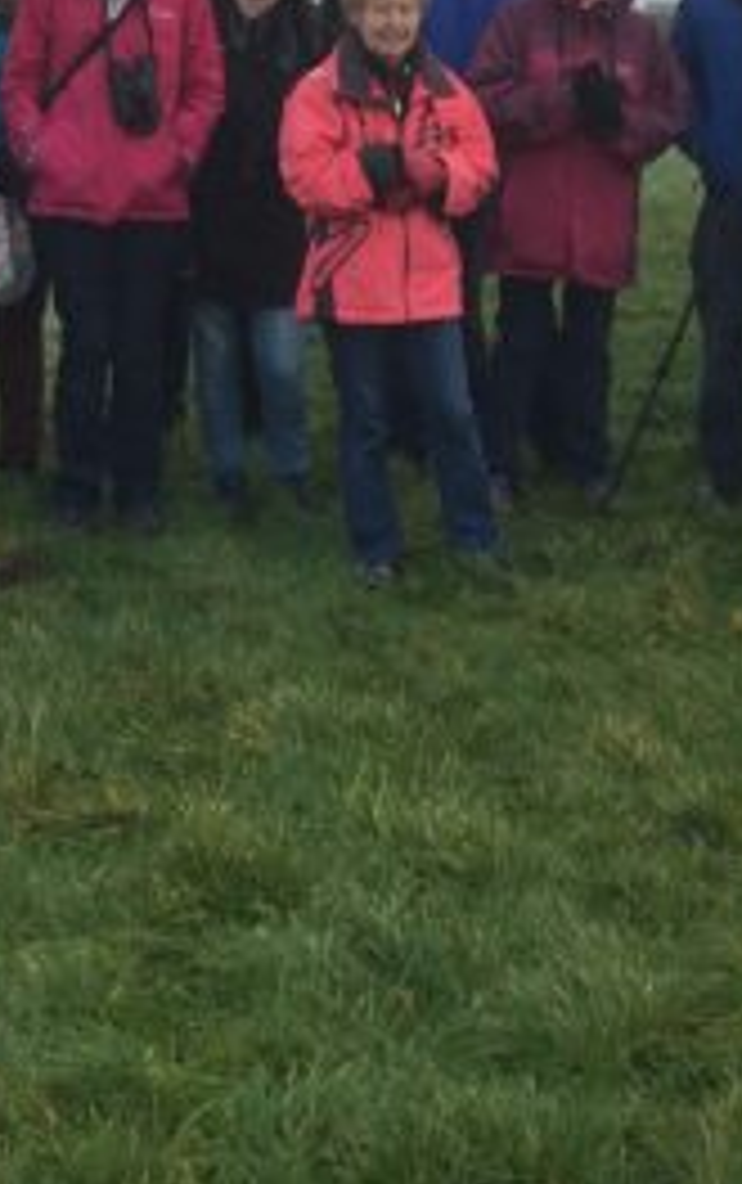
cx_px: 342
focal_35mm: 92
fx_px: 2969
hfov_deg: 14.2
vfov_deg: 21.8
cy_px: 16
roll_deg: -0.2
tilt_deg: -1.7
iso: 32
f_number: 2.2
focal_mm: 4.15
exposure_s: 1/353
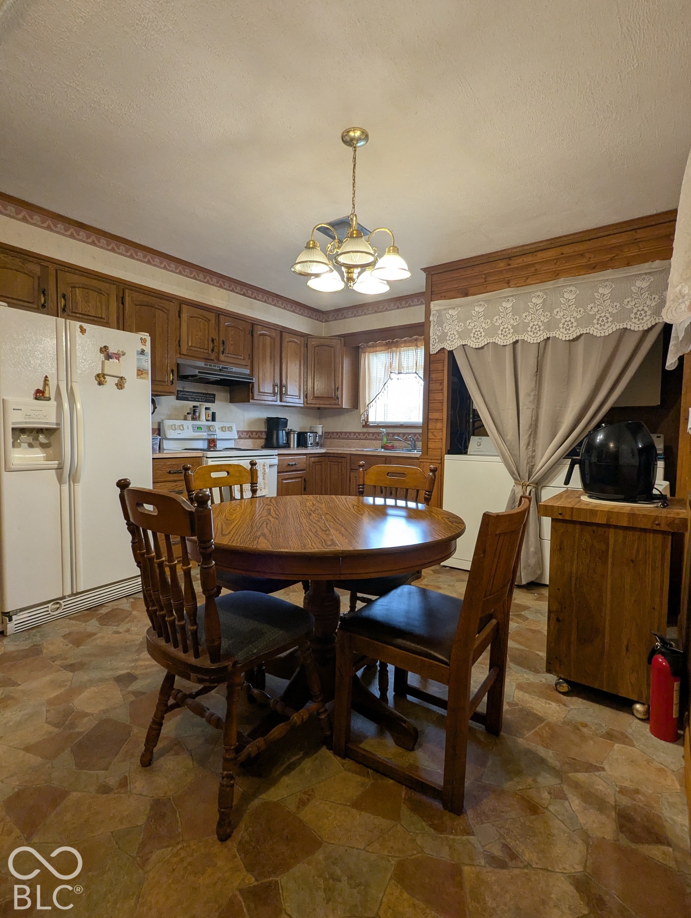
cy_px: 459
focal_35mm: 16
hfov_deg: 78.3
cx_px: 346
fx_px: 425
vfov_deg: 94.4
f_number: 2.2
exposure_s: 1/30
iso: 176
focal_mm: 2.35
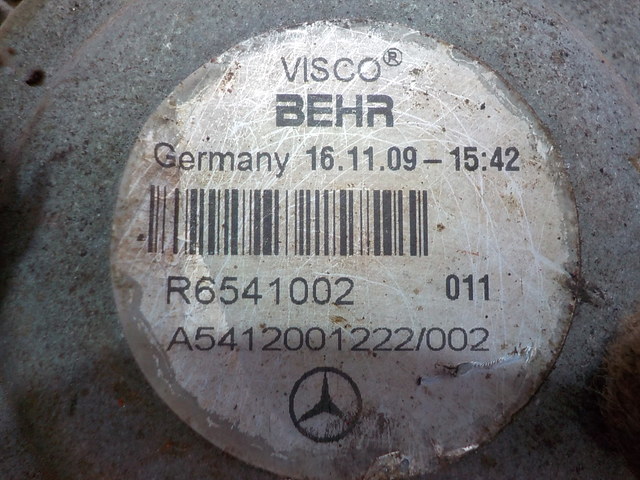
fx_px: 555
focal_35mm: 30
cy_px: 240
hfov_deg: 60.0
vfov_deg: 46.8
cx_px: 320
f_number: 3.3
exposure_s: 1/30
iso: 200
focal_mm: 4.1
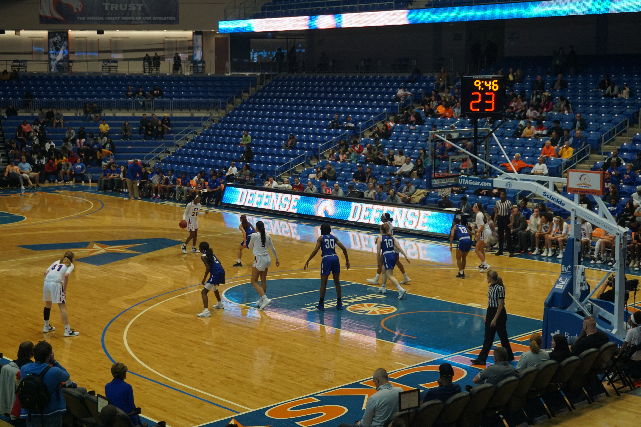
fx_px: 1015
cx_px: 320
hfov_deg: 35.1
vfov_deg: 23.8
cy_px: 214
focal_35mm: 57
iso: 640
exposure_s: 1/160
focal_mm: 38
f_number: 5.6
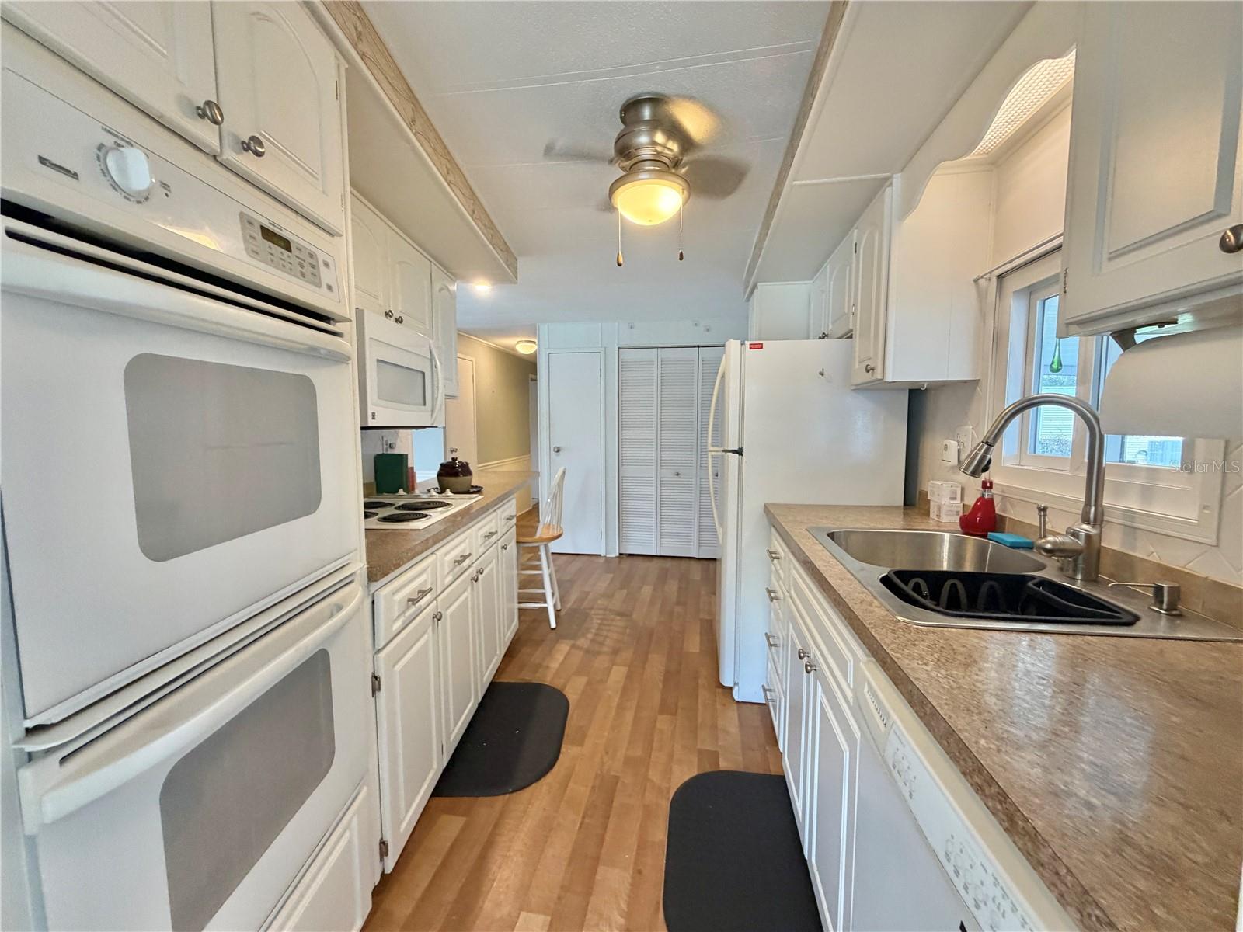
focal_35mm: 14
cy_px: 466
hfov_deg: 102.1
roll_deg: +0.8
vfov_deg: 85.7
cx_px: 622
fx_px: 503
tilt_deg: -4.8
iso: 320
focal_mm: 2.22
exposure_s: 1/120
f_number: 2.2
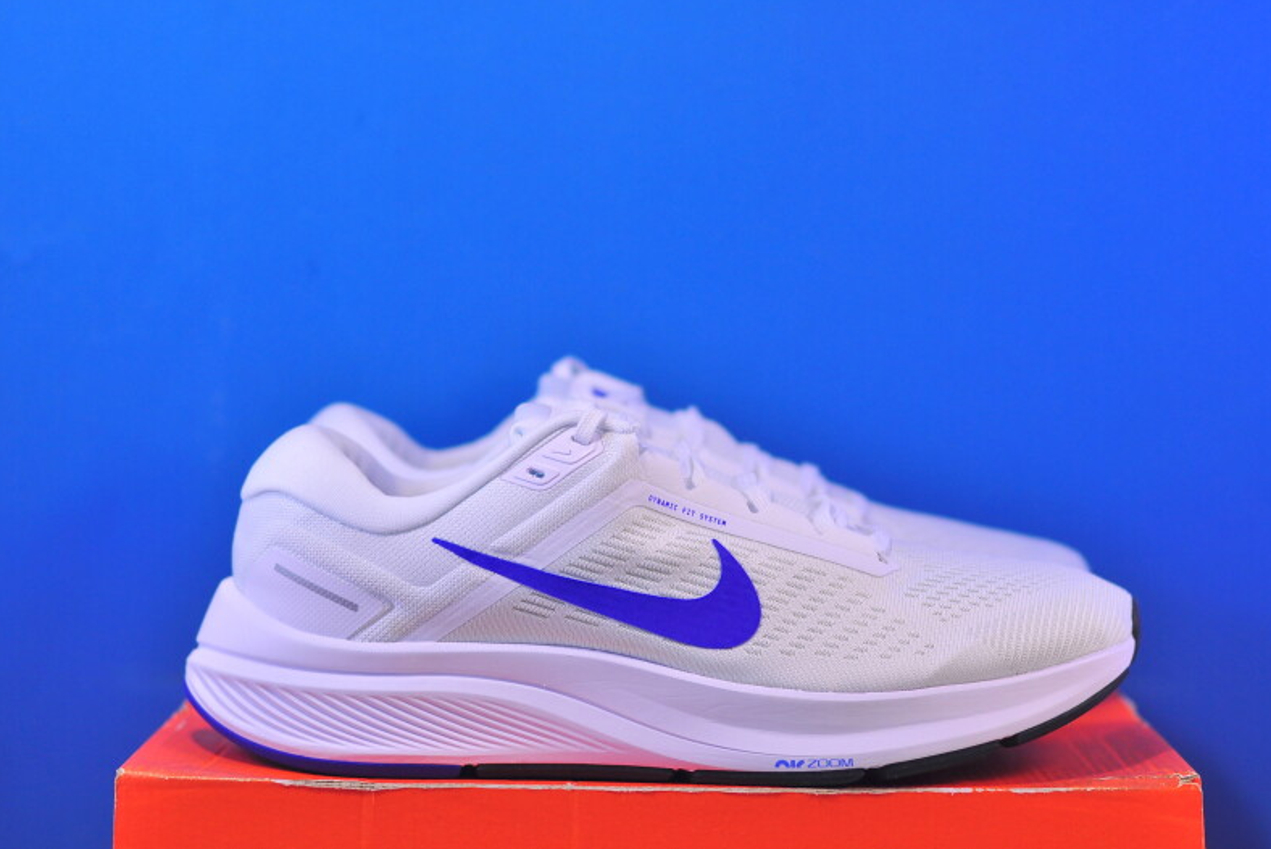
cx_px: 640
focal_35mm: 76
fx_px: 2684
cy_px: 424
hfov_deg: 26.6
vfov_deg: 18.0
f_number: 2.5
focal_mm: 50
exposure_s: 1/320
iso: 250
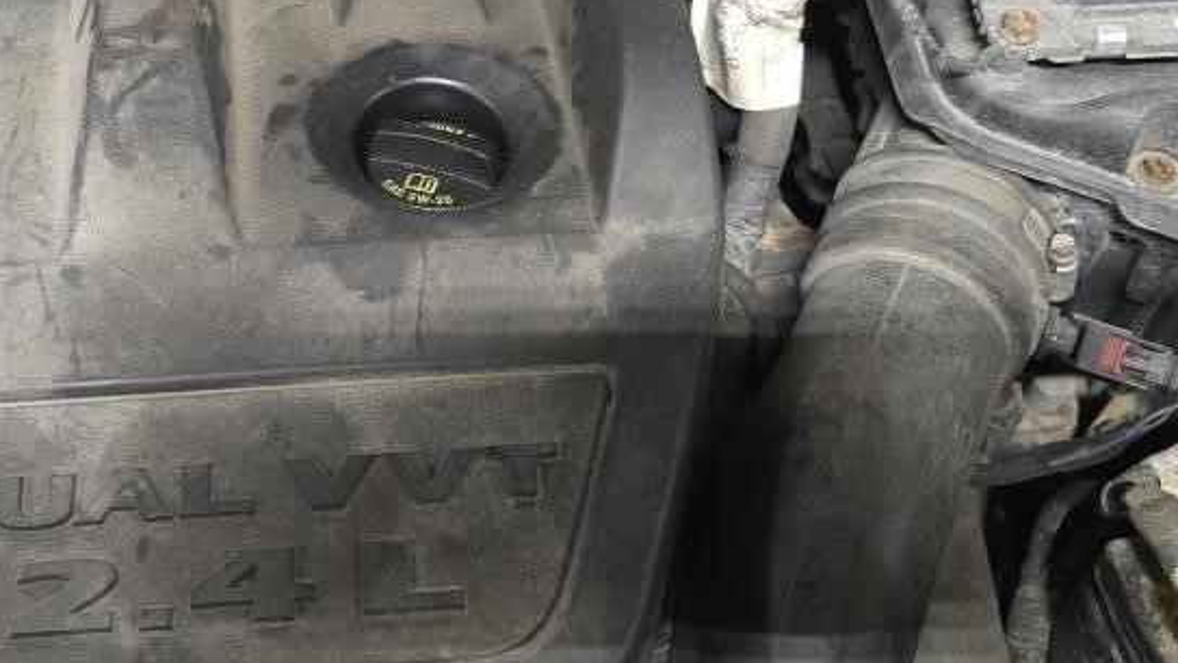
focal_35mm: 59
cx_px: 329
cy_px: 130
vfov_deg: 20.2
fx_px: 1843
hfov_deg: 34.9
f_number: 1.7
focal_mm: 6.3
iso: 800
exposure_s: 1/60
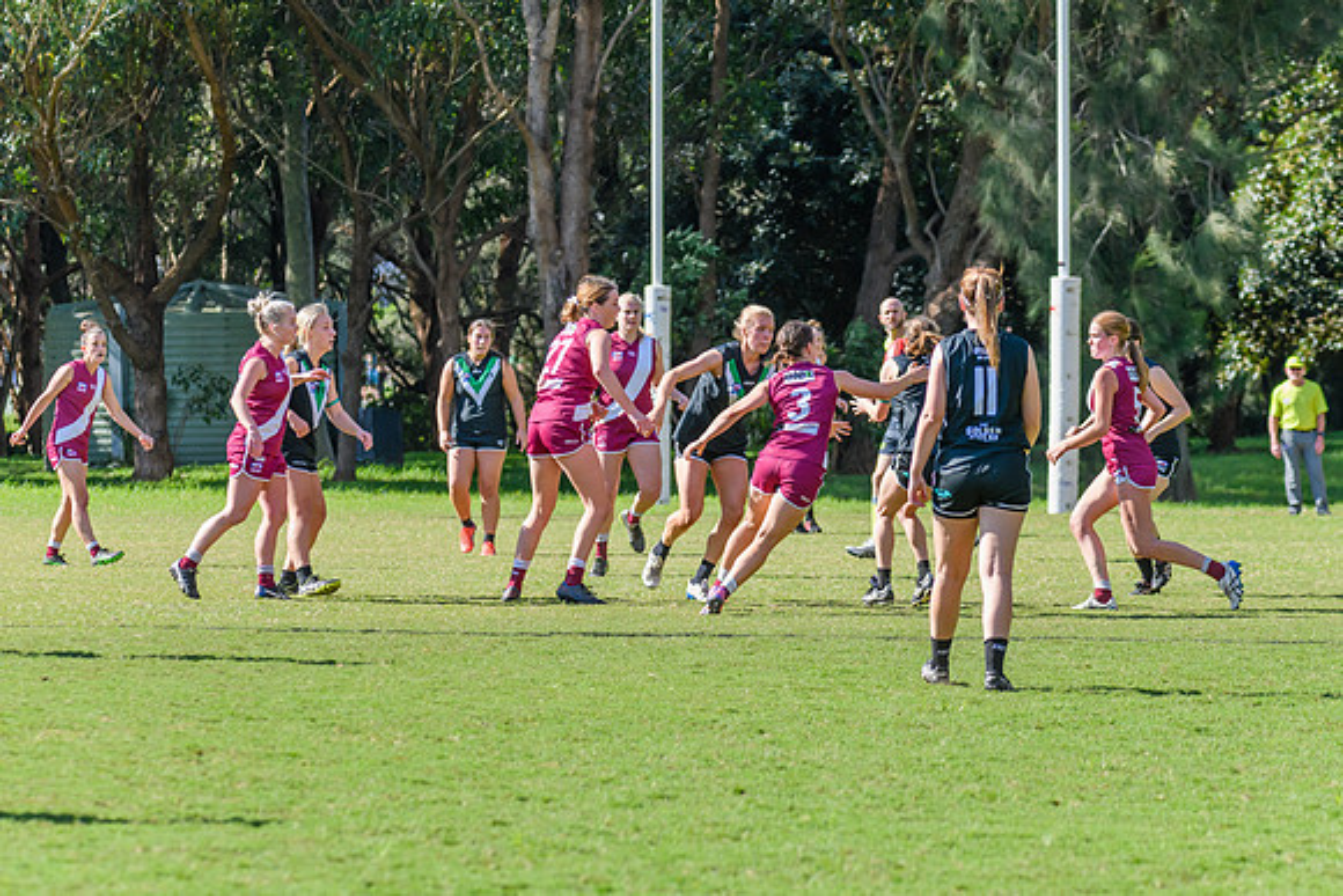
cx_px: 691
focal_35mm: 216
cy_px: 406
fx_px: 8067
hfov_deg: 9.5
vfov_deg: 6.4
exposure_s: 1/1250
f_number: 7.1
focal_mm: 170
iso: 800
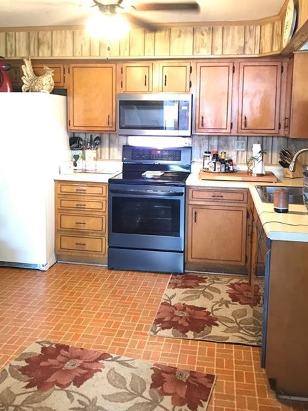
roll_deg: +0.3
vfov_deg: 52.3
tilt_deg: -4.6
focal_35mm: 35
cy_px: 167
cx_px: 147
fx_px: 415
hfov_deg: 40.7
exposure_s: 1/9
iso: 100
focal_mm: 3.99
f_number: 1.8
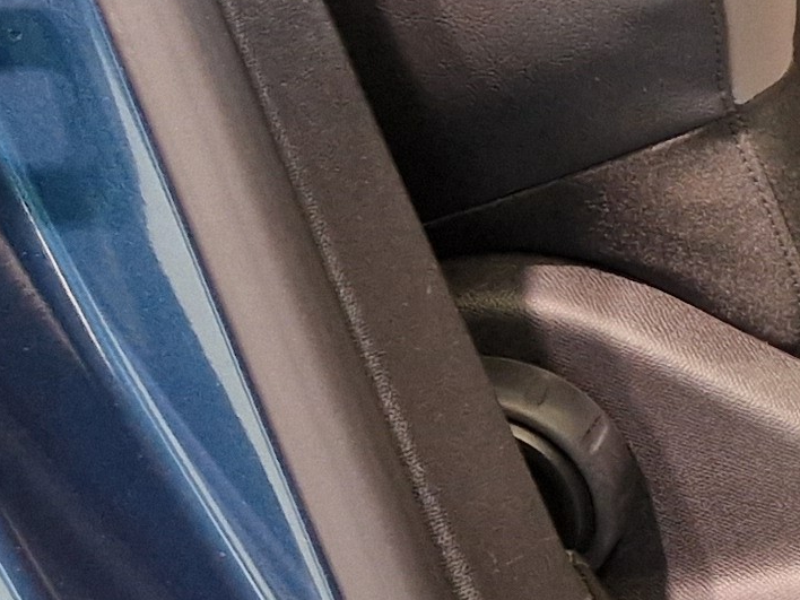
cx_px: 1586
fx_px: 3004
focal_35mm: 130
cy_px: -270
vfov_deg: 11.0
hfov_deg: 13.2
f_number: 1.8
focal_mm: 5.4
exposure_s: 1/100
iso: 200
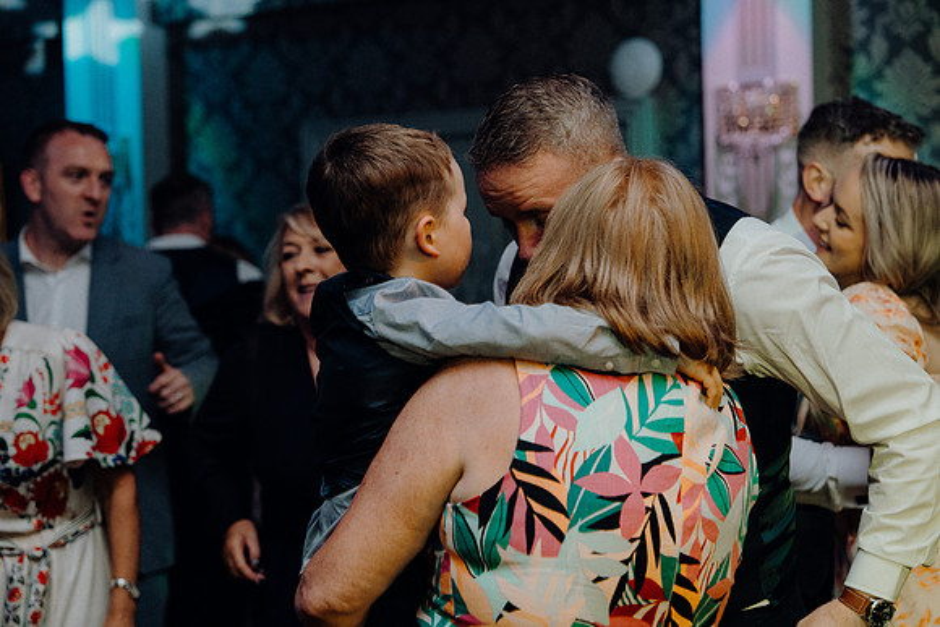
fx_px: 1828
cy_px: 314
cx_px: 470
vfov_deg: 19.5
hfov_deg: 28.8
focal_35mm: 70
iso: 2500
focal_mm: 70
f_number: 3.5
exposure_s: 1/160
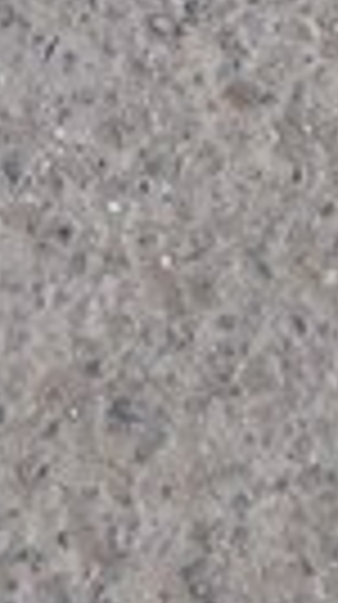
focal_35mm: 109
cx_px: -284
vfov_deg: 17.9
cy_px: -261
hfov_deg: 10.4
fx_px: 1743
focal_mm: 3.6
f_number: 1.9
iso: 160
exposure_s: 1/33
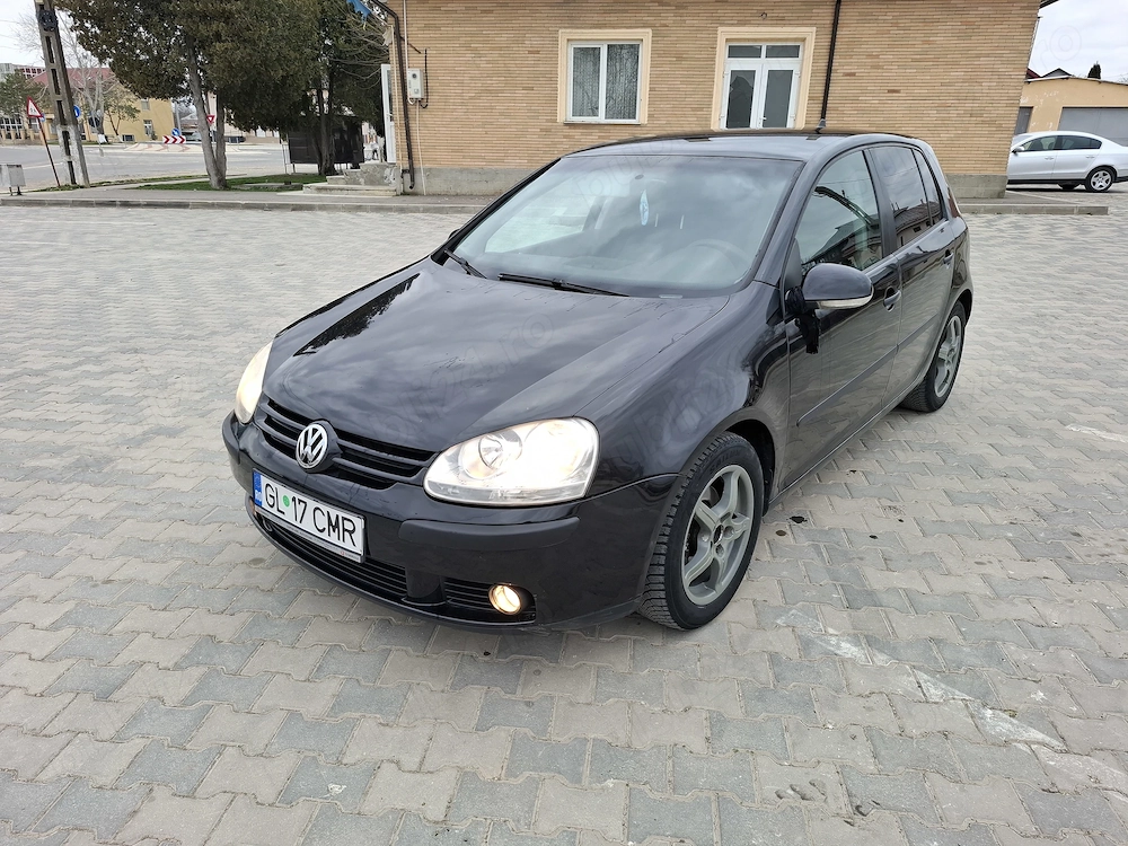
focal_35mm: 23
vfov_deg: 58.9
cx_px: 564
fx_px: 749
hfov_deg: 73.9
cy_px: 423
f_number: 1.8
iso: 50
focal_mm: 5.54
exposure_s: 1/122
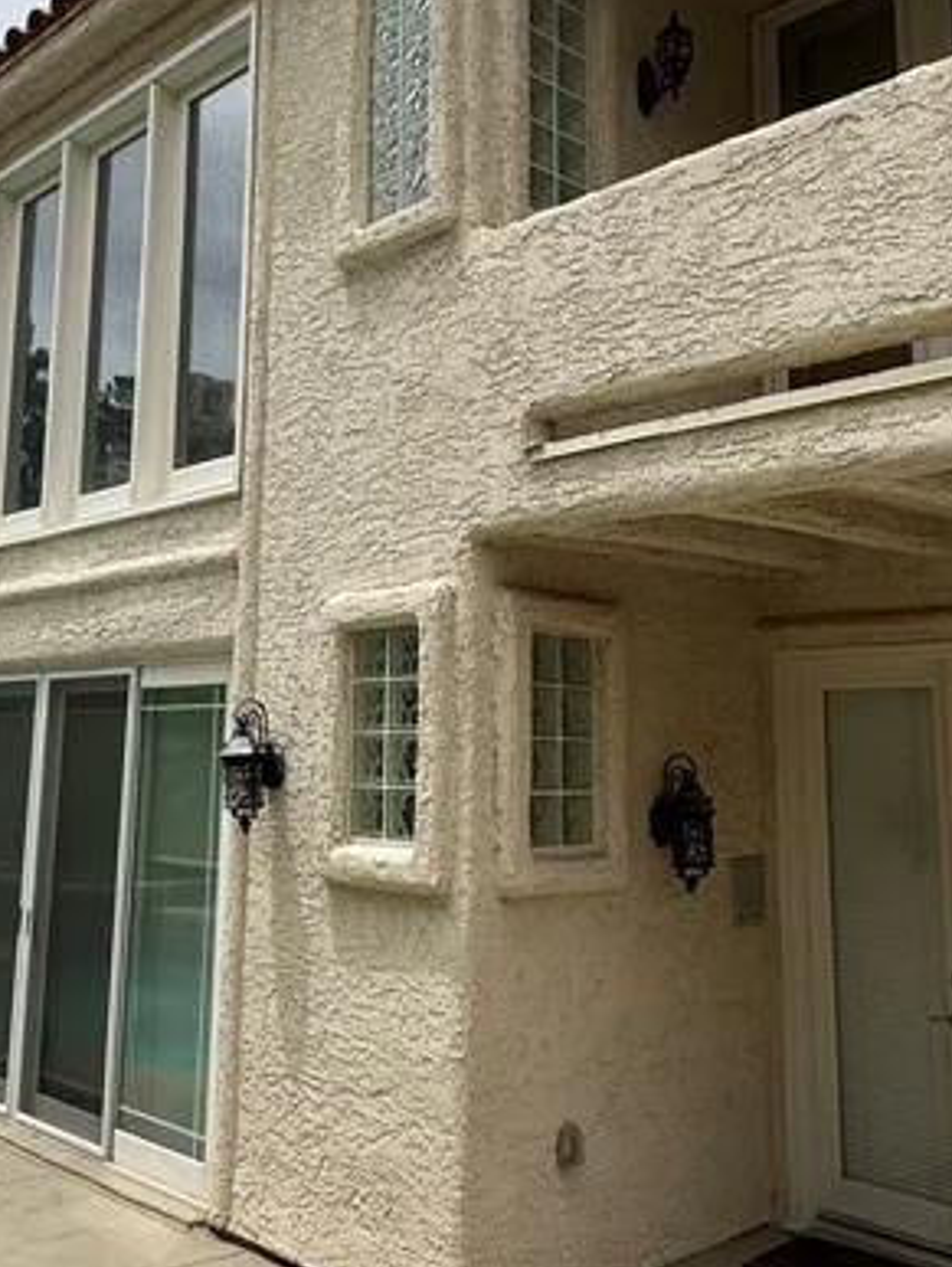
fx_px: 1355
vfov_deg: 49.8
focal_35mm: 37
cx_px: 402
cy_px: 507
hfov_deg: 38.6
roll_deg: -2.2
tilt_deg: +12.1
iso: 50
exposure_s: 1/2208
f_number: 2.2
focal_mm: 2.22
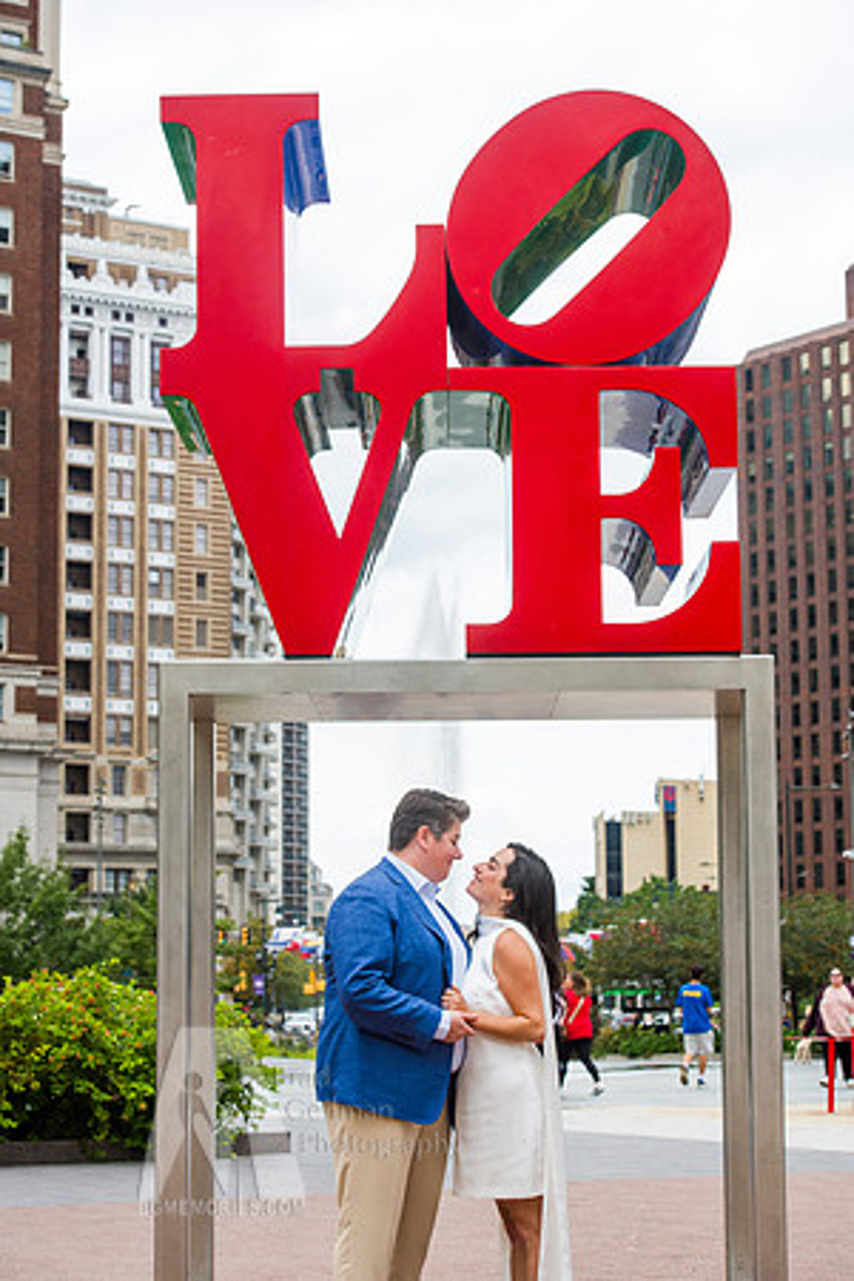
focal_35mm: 70
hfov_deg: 19.5
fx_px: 2491
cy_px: 640
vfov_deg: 28.8
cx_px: 427
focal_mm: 70
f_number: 6.3
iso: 800
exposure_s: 1/500
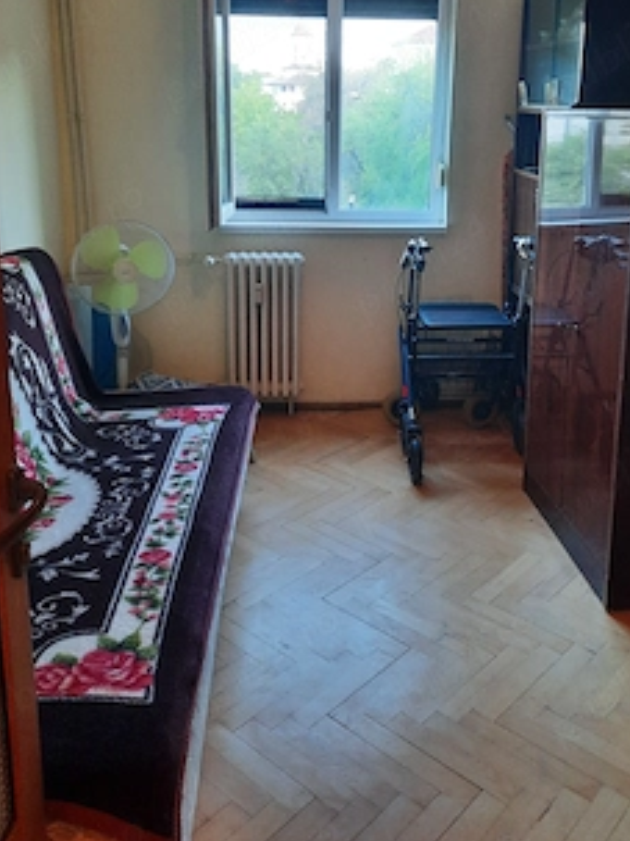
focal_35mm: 33
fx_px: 801
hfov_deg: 42.9
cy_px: 297
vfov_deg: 54.5
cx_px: 347
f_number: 2
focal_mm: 4.6
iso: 400
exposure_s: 1/100
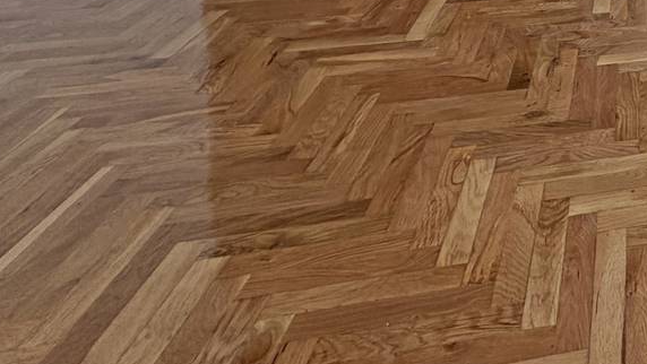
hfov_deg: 36.3
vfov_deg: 22.3
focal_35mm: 40
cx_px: 812
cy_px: -231
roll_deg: -3.3
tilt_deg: -6.7
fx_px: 686
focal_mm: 2.22
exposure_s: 1/121
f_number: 2.2
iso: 50
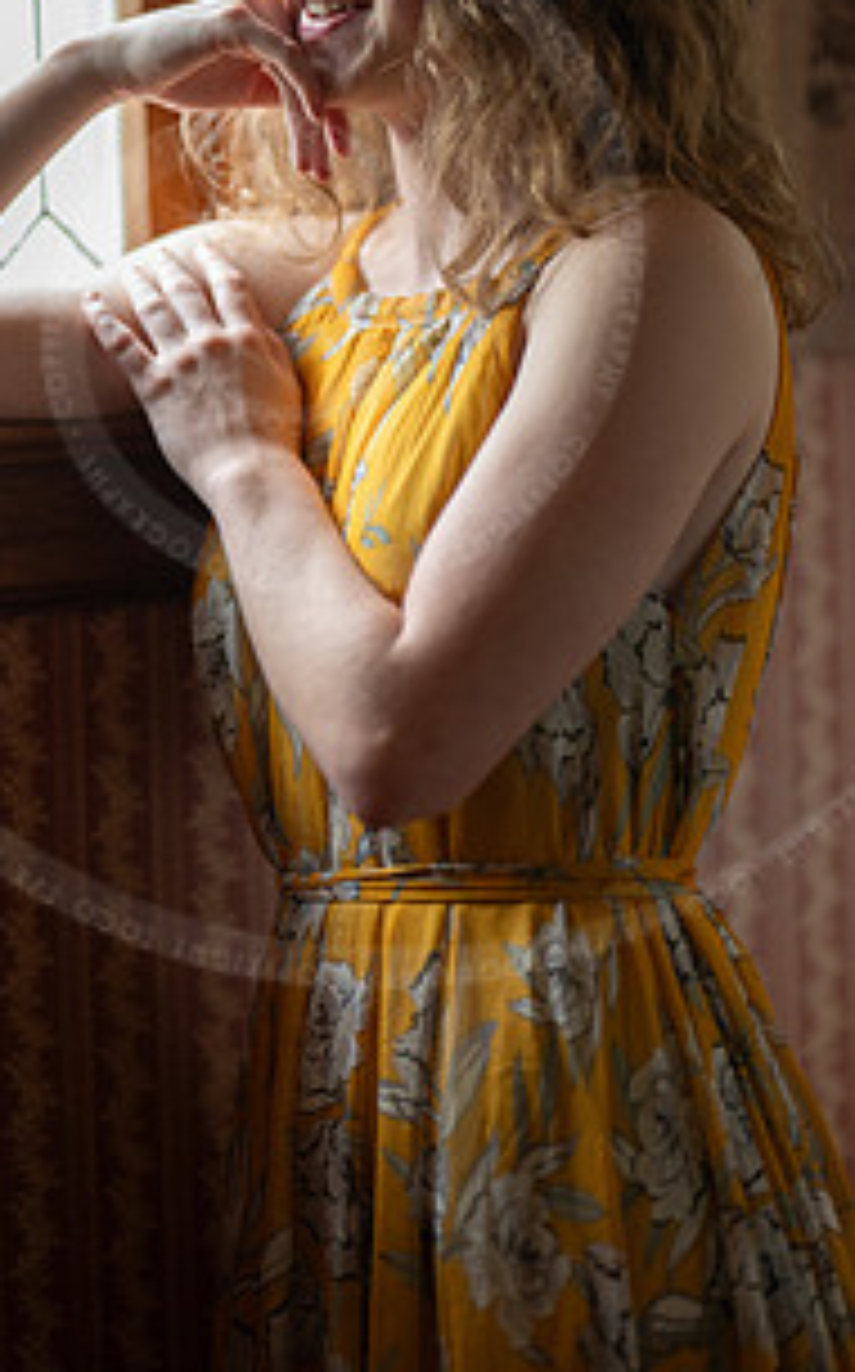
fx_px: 4783
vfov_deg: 16.3
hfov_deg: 10.2
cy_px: 405
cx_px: 333
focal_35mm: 128
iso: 320
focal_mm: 85
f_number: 1.2
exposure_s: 1/250
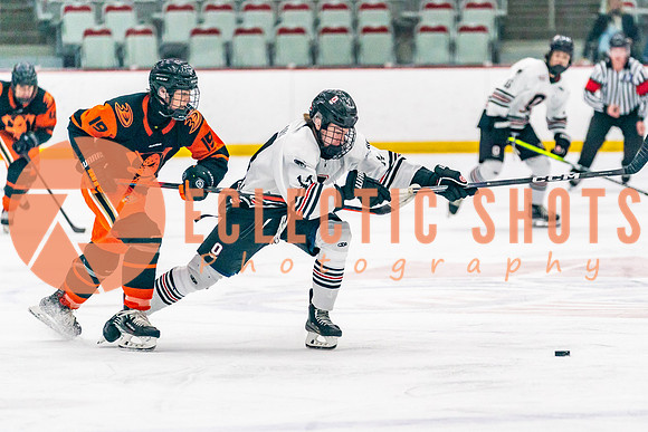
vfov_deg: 5.1
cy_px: 292
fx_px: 4860
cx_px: 384
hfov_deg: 7.6
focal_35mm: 270
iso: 3200
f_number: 2.8
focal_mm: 184
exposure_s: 1/1250
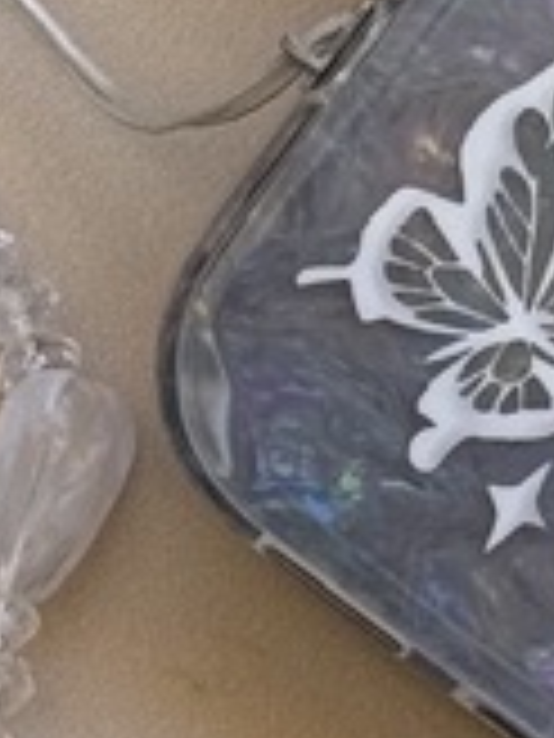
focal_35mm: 375
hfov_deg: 3.9
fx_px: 8002
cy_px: -904
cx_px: 973
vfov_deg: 5.2
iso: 64
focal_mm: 6.76
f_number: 1.78
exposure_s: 1/693
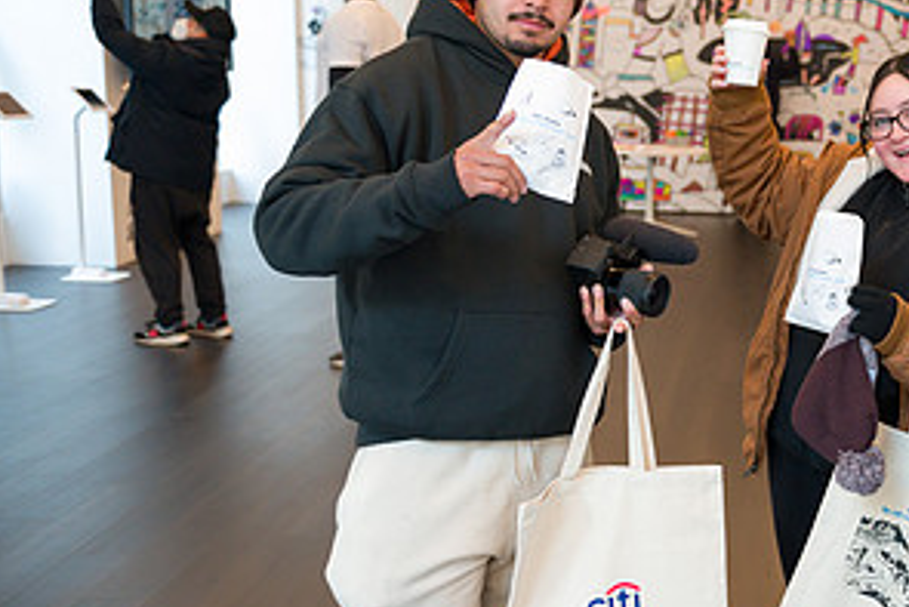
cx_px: 891
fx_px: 1339
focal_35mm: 53
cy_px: 311
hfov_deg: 34.4
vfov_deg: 25.5
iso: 2000
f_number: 3.5
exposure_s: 1/200
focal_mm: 27
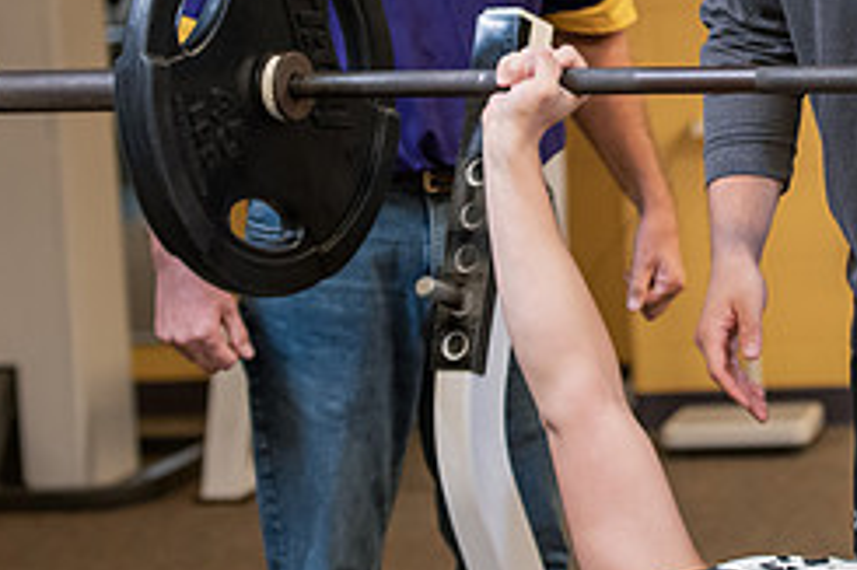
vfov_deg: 8.2
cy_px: 33
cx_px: 798
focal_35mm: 166
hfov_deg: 12.3
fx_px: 3949
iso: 1250
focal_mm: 70
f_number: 3.2
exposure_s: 1/200
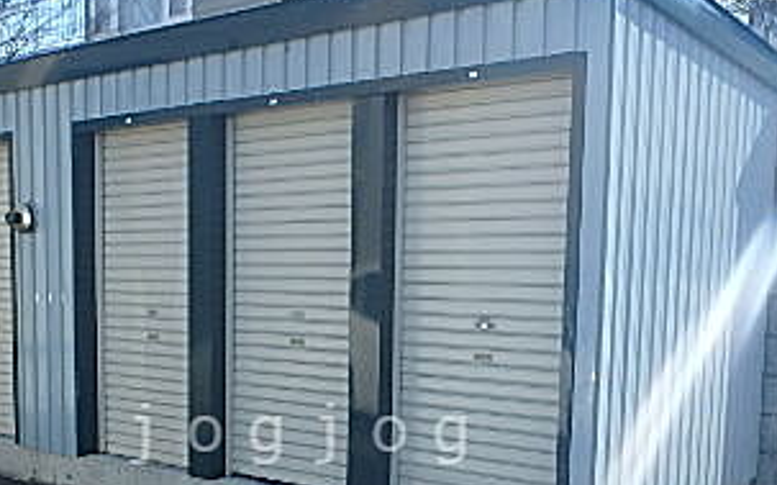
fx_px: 995
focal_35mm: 47
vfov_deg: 26.5
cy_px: 434
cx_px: 305
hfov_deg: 42.4
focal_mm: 3.7
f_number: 3.5
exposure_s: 1/640
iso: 125
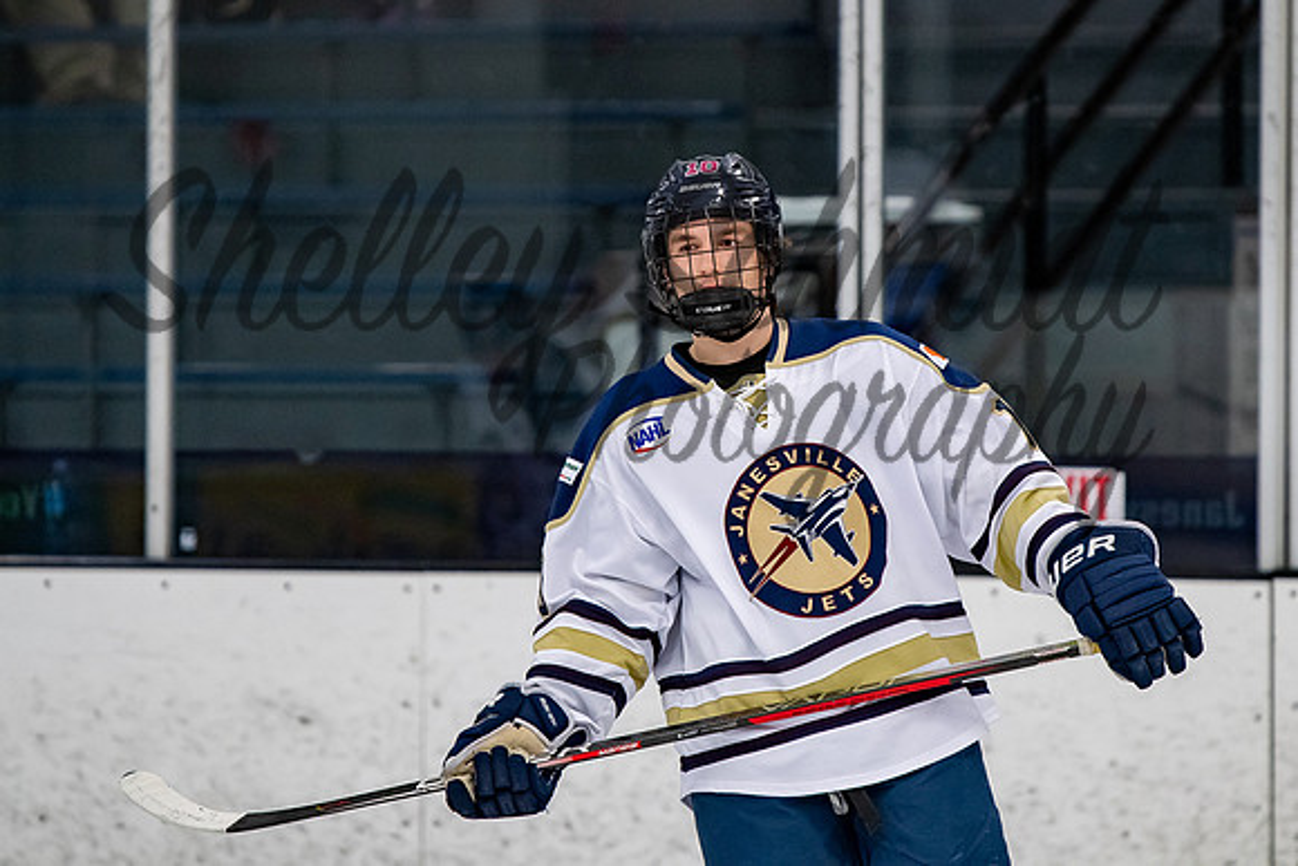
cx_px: 709
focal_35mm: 380
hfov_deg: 5.4
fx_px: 13698
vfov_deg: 3.6
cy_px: 323
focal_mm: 200
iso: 800
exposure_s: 1/800
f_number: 3.2
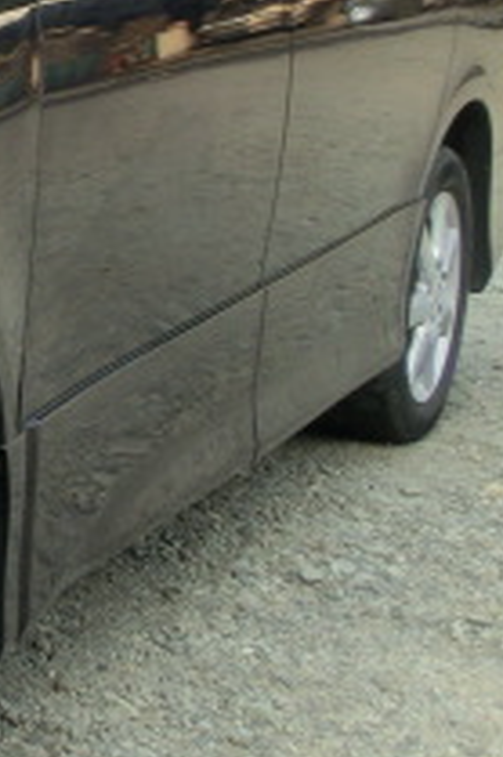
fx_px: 2813
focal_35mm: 134
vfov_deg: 15.3
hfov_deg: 9.6
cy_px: 257
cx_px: -445
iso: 100
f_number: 4
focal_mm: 7.38
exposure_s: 1/125
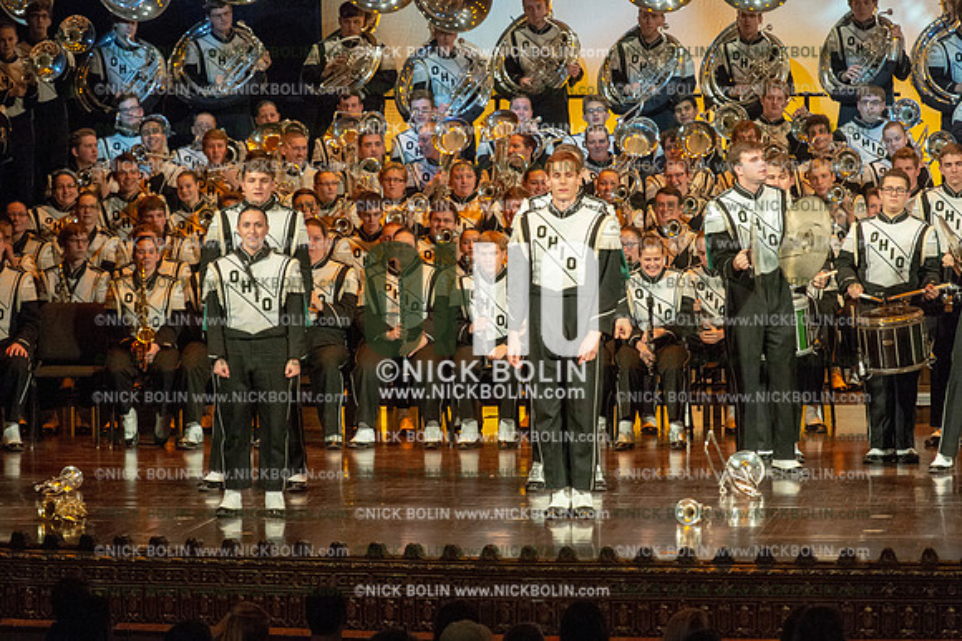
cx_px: 481
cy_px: 320
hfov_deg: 9.8
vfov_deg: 6.5
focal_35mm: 210
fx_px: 5608
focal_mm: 210
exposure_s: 1/320
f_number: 5.6
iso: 8000
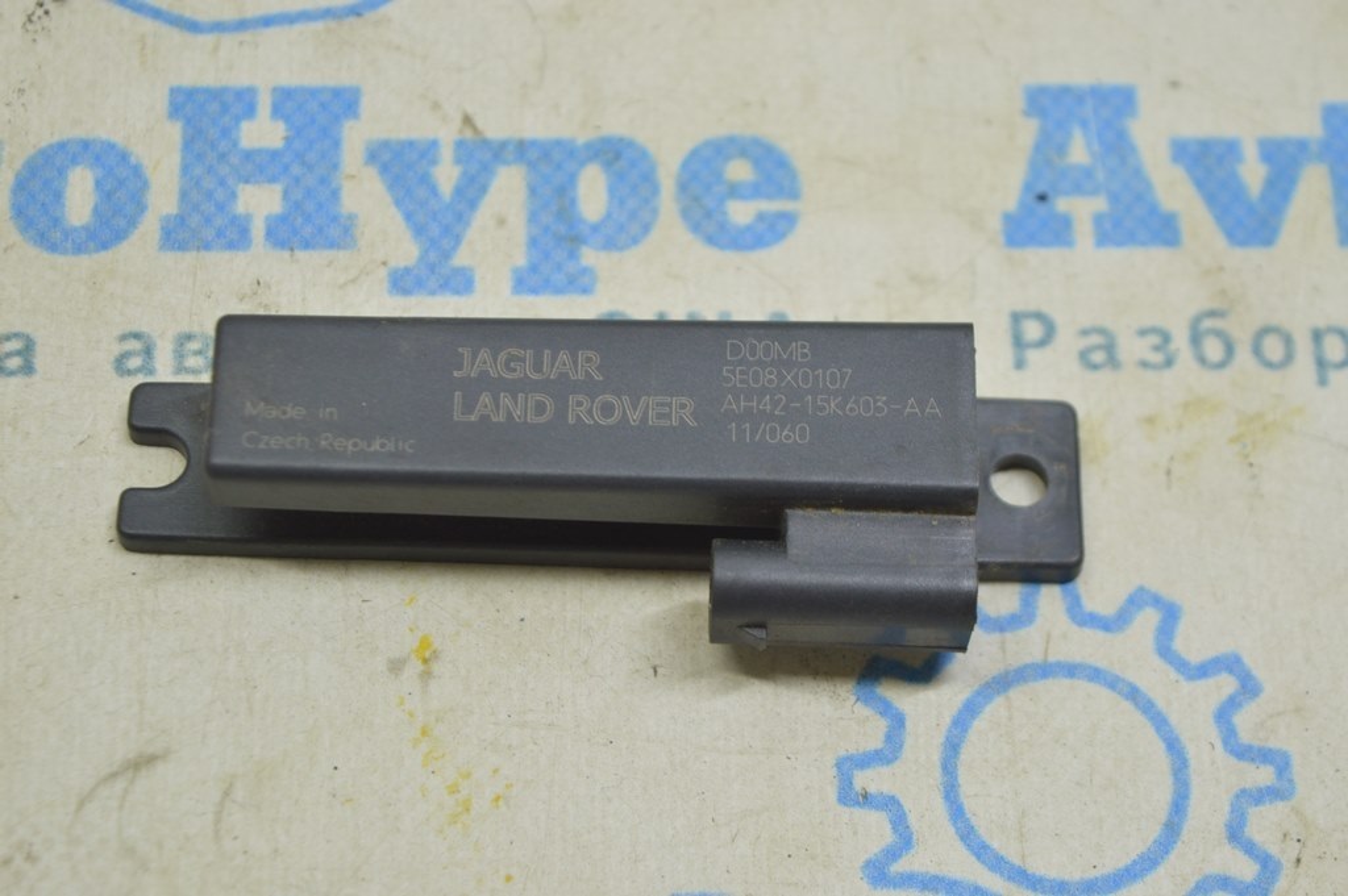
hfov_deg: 24.6
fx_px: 3087
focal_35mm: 82
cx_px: 674
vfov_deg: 16.5
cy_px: 448
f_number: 5.6
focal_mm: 55
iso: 400
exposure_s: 1/20
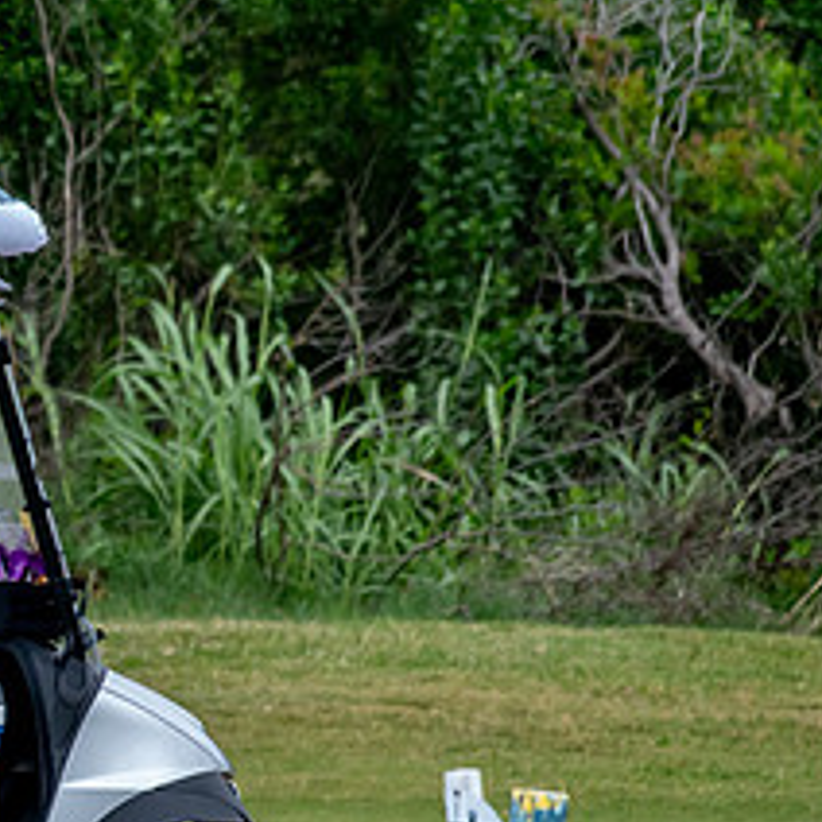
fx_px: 39385
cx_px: -268
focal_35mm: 1466
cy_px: 661
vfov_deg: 1.2
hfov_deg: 1.2
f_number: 5.6
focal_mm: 420
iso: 1100
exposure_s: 1/2000
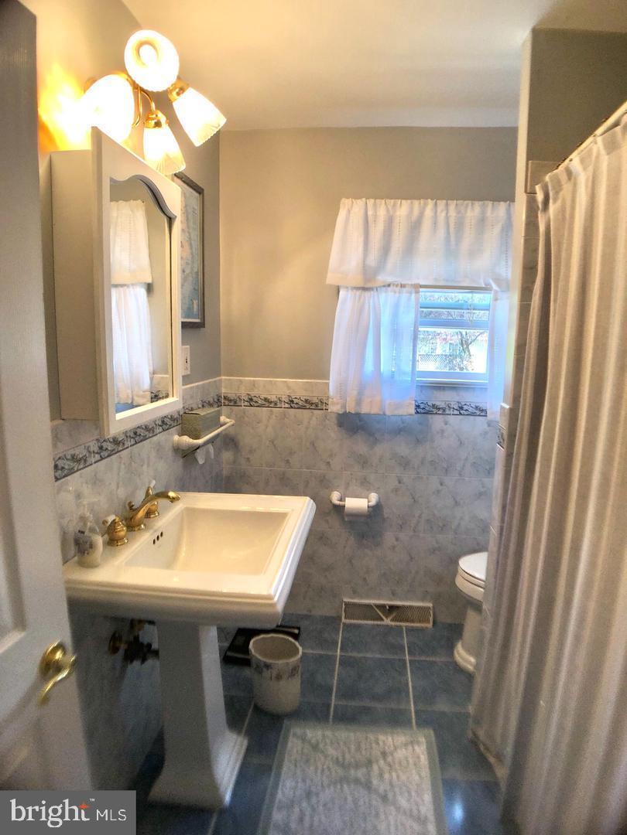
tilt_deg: -9.8
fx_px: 676
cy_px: 418
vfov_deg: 63.4
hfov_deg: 49.7
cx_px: 314
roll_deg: -1.4
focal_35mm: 28
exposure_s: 1/30
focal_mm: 3.99
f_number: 1.8
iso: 40
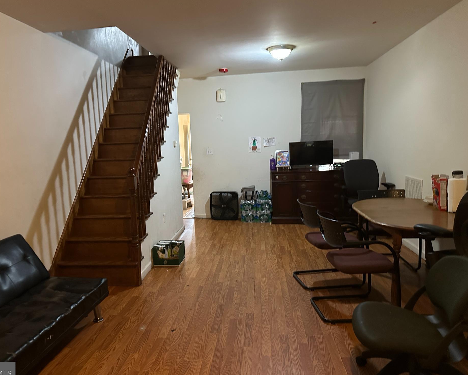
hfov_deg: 65.9
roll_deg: +1.7
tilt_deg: -6.0
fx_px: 360
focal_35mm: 26
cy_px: 188
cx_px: 212
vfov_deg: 54.9
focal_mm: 6.86
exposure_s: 1/30
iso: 800
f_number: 1.78
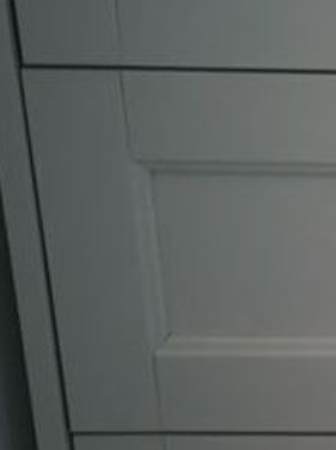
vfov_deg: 16.0
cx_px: 712
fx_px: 1595
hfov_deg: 10.8
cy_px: 239
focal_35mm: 123
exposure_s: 1/33.3
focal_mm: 3.95
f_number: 2.2
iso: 125
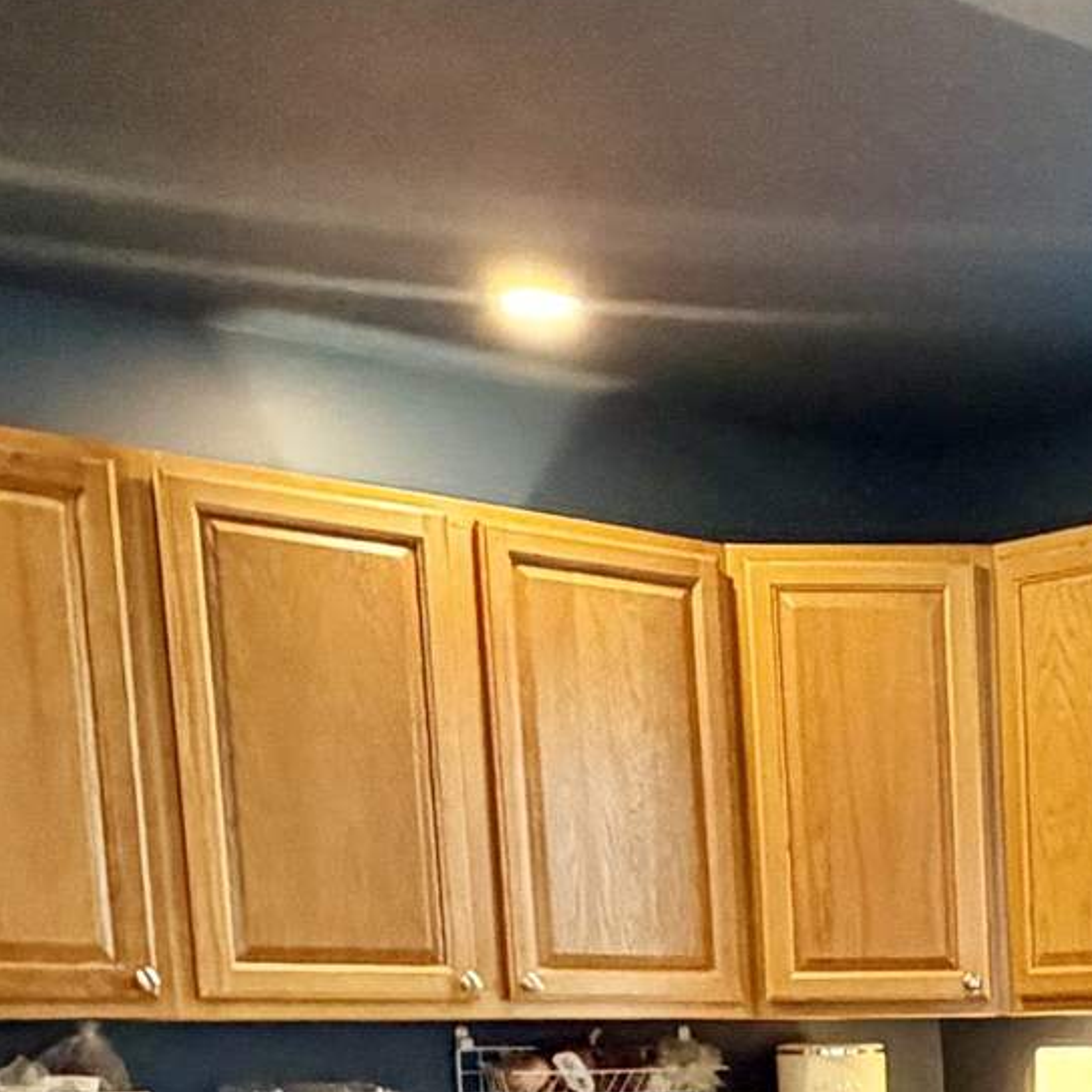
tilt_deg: -6.8
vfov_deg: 22.3
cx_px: 1538
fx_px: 2498
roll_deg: +1.3
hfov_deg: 21.5
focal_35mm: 70
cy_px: 1390
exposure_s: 1/60
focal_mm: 2.22
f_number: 2.2
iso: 320
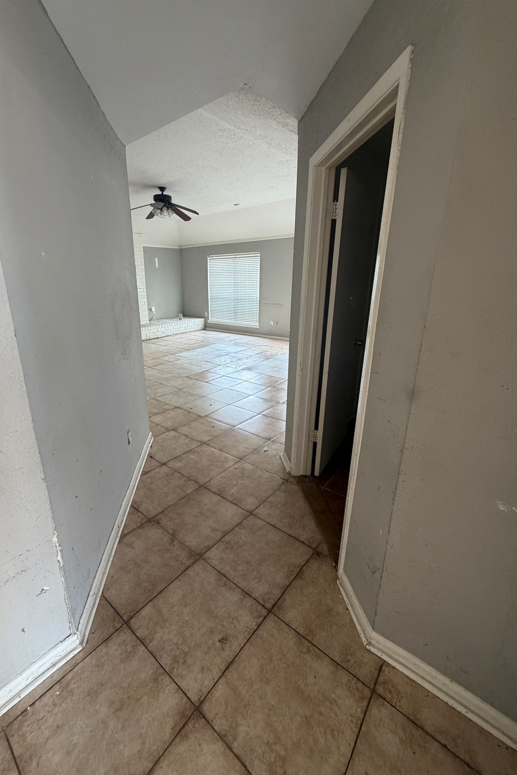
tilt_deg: -16.1
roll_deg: +0.4
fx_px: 323
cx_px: 232
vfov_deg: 100.4
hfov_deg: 77.1
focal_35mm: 15
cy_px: 377
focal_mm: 2.22
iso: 320
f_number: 2.2
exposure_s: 1/98
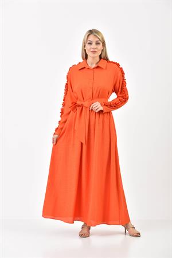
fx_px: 559
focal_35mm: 78
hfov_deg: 17.5
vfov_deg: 26.0
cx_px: 86
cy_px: 129
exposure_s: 1/160
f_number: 6.3
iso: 100
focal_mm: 78
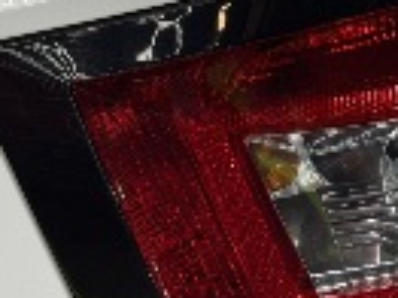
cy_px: 161
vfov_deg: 9.7
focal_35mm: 153
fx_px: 1758
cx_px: 428
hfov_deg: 12.7
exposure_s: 1/100
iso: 80
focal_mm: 6.76
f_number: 1.78
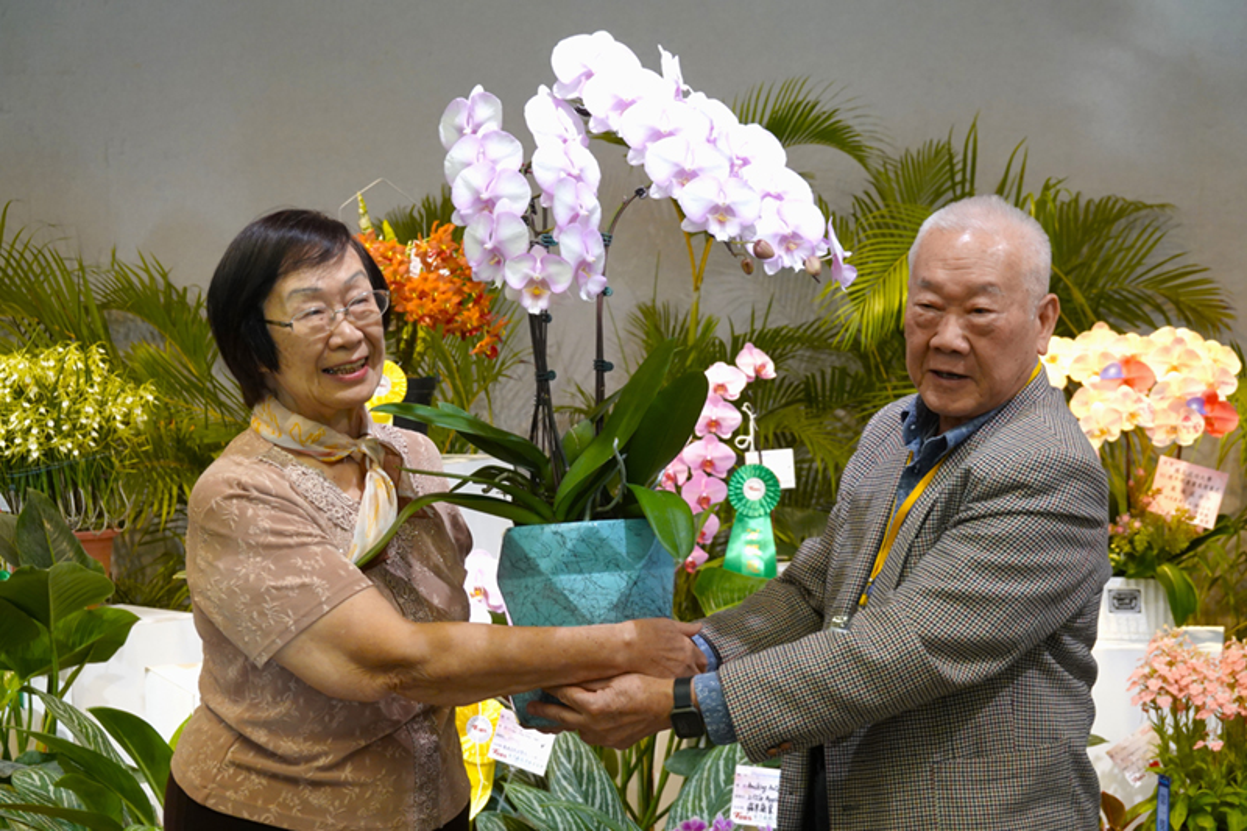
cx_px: 624
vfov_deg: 20.9
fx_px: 2251
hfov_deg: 31.0
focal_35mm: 65
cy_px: 416
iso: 800
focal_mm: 23.86
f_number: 4
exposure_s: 1/40
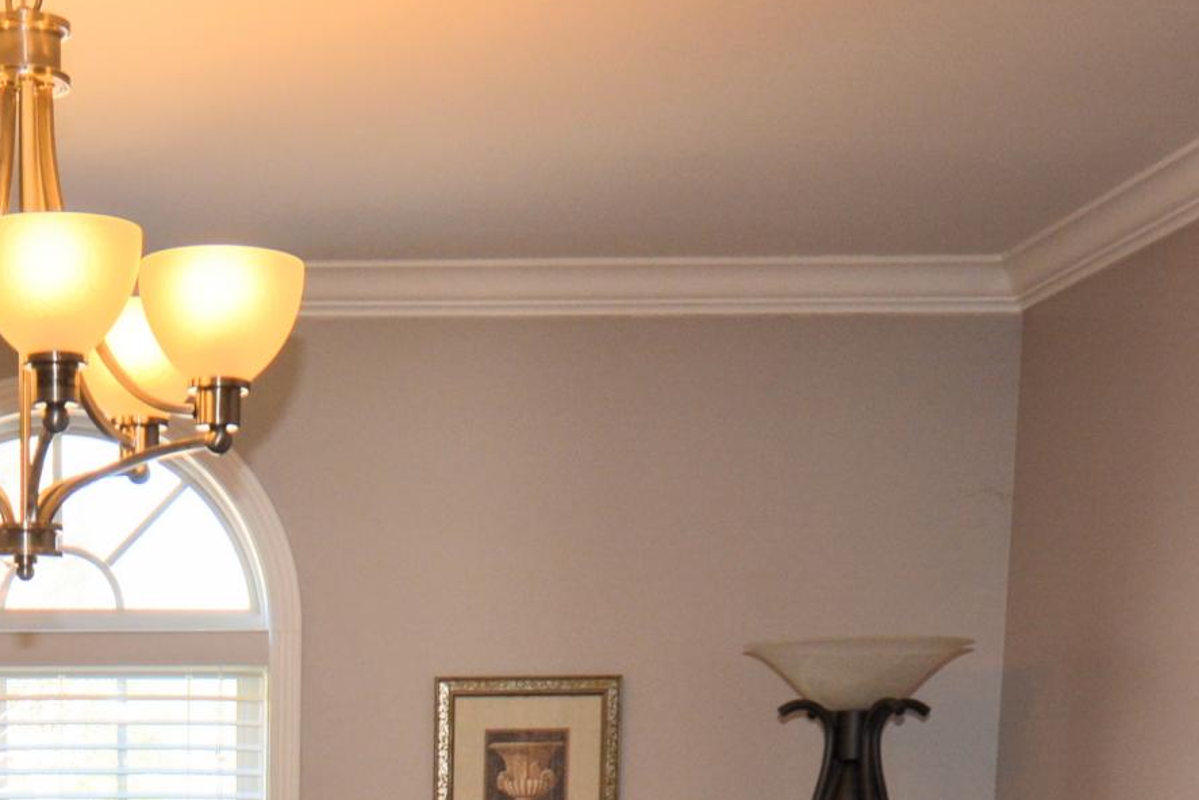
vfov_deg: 17.1
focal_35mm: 71
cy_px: 1251
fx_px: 2365
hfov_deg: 27.4
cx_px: 112
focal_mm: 14
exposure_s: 1/60
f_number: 5
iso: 200
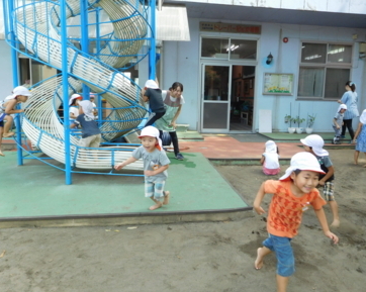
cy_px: 141
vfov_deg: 53.1
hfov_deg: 64.0
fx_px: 292
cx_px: 199
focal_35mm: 27
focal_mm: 4.5
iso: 125
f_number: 3.4
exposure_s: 1/200
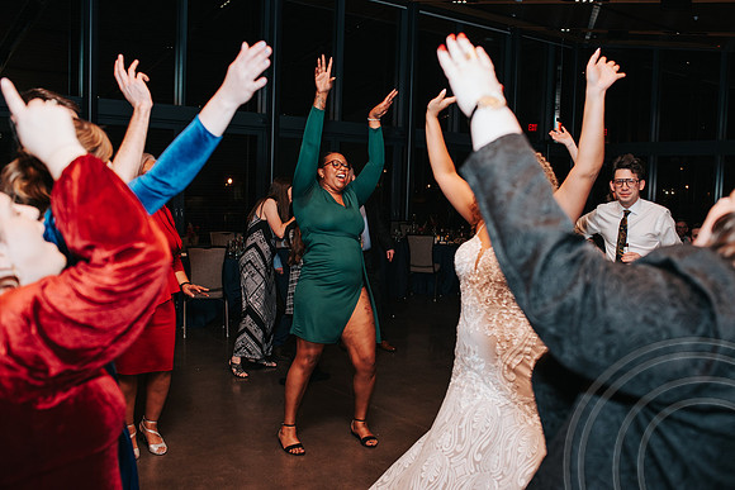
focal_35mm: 35
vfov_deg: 37.9
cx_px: 368
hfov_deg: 54.4
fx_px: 715
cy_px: 245
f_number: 3.5
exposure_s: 1/200
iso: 1000
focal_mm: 35
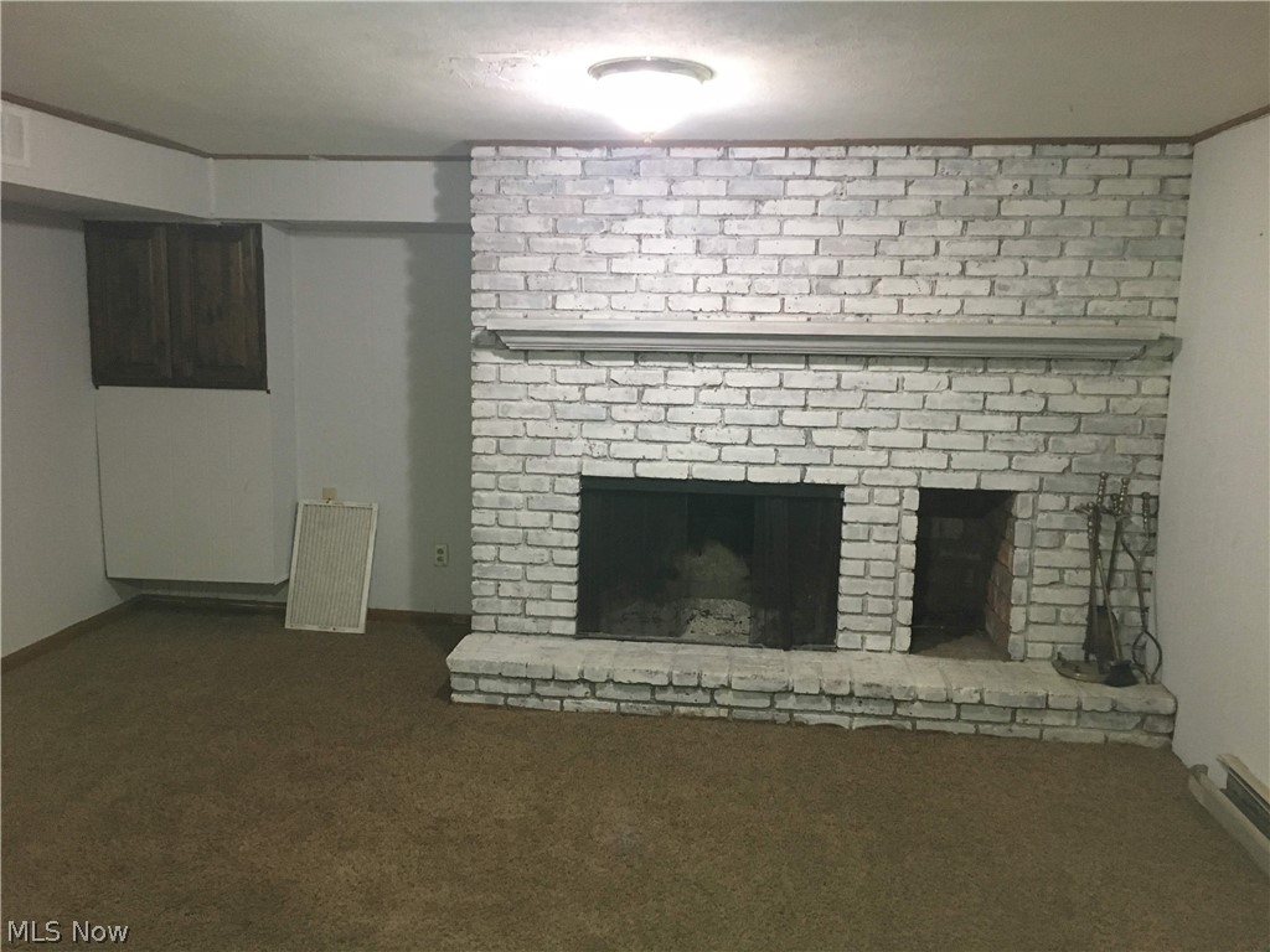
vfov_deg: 48.2
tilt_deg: -6.5
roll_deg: +0.4
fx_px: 1064
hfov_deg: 61.7
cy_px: 476
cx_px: 635
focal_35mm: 29
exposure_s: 1/24
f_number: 2.2
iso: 200
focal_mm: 4.15
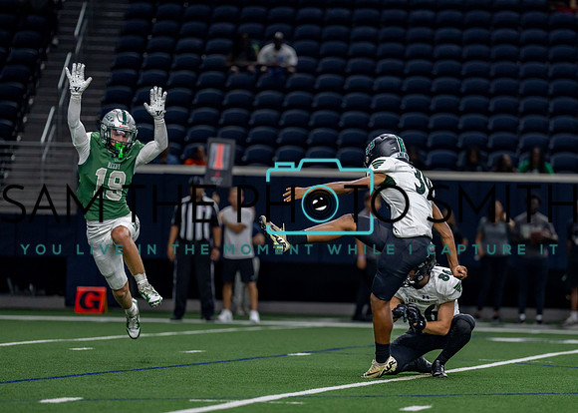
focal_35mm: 256
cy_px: 245
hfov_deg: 7.9
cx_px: 374
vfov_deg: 5.6
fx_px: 4209
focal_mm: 200
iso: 1250
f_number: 2.8
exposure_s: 1/1000
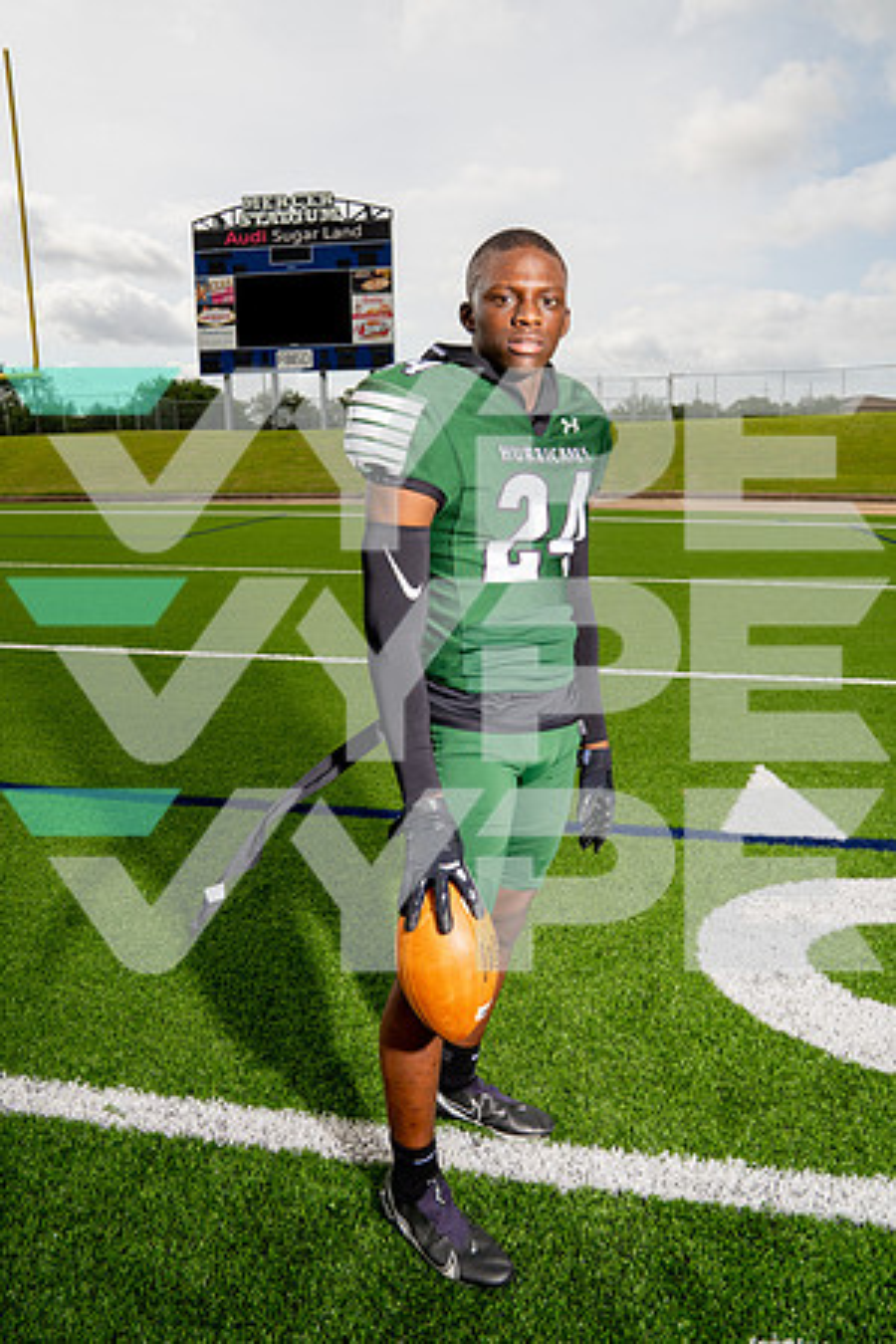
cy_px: 672
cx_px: 448
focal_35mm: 27
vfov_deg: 67.4
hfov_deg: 47.9
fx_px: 1008
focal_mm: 27
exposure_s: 1/250
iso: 100
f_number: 8
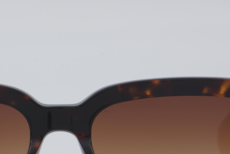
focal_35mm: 172
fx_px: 1099
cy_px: 149
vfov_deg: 7.9
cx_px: 61
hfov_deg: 11.9
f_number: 32
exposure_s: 1/4
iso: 100
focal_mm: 55
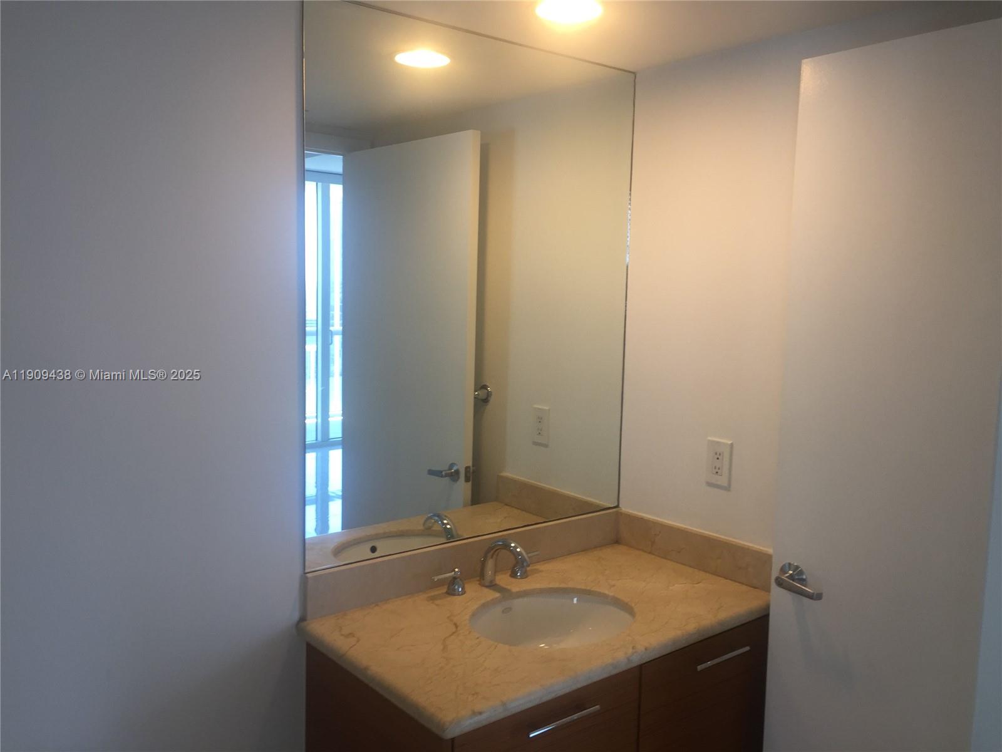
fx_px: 839
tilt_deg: -6.0
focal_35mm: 29
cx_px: 501
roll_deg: -1.8
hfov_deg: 61.7
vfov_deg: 48.2
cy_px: 376
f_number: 2.2
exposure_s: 1/60
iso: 40
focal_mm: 4.15
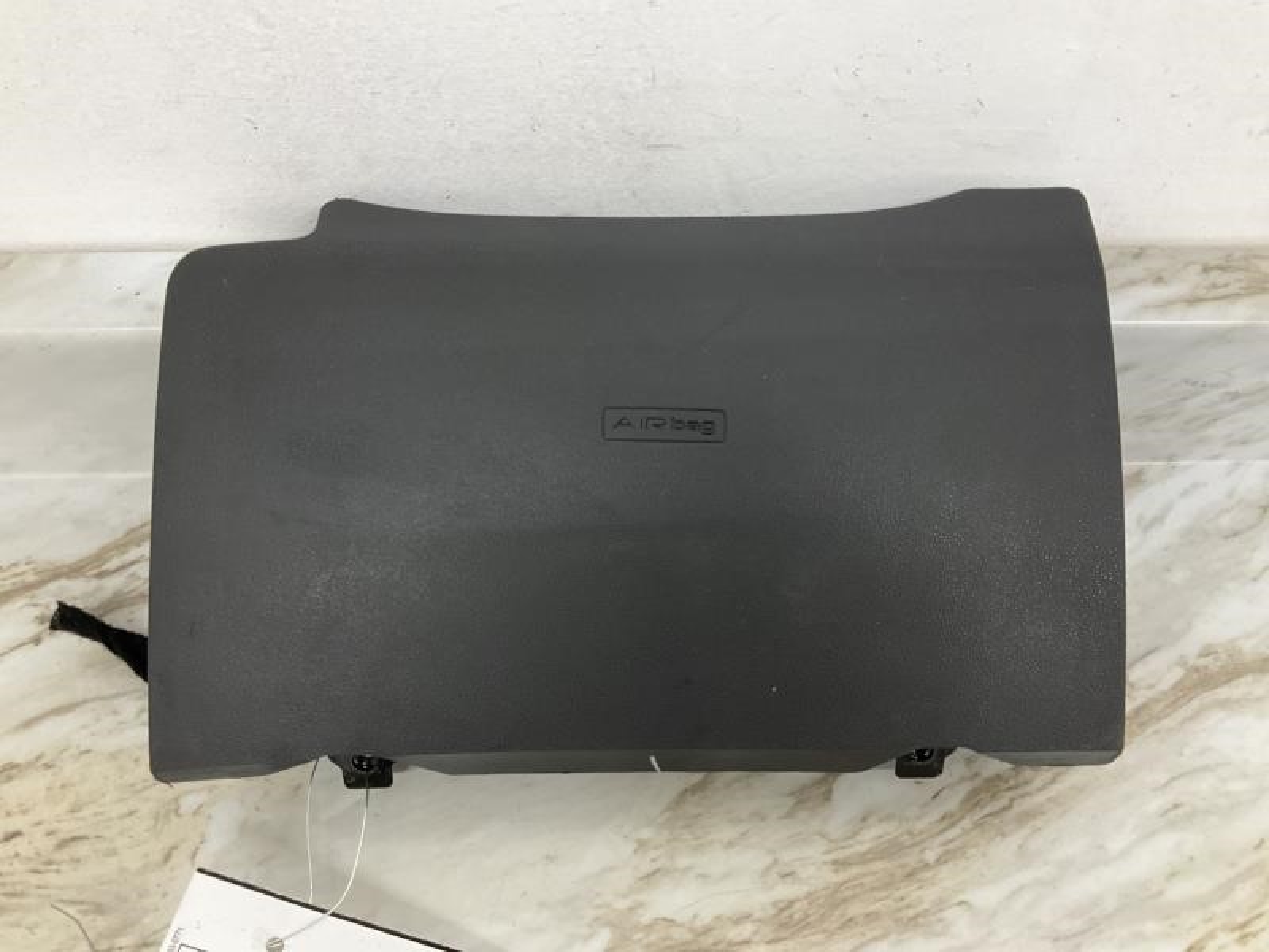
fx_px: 1063
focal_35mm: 29
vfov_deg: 48.2
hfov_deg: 61.7
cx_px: 634
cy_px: 476
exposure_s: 1/60
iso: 64
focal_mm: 3
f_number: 1.8
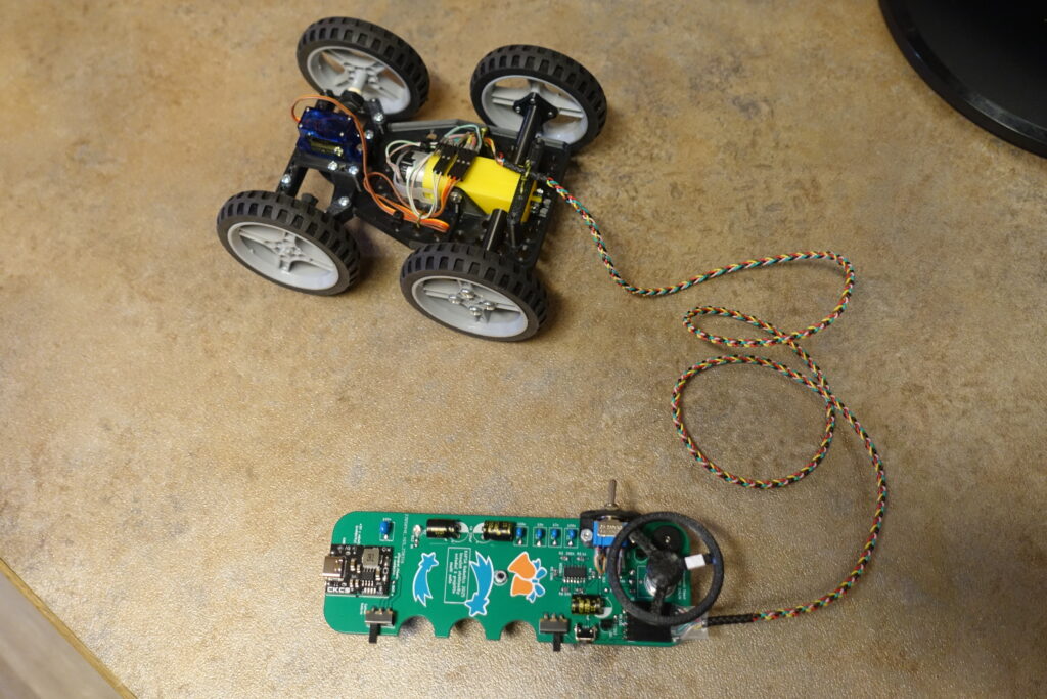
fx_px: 1105
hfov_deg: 50.7
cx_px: 524
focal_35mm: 38
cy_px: 350
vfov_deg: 35.1
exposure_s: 1/40
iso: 800
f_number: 2.8
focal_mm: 13.92
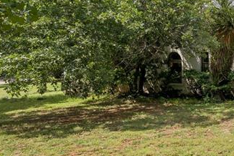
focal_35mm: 47
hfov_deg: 31.9
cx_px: 305
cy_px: 27
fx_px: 306
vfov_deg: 28.0
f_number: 7.1
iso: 200
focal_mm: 10
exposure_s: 1/640
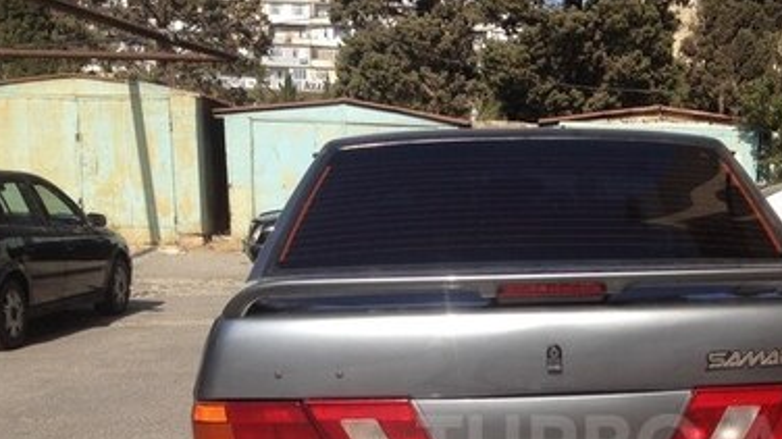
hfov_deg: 30.7
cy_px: 446
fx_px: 1388
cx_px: 628
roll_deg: -1.2
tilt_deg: -10.0
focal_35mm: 67
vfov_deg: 17.5
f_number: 2.4
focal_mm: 4.28
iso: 50
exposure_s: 1/1905
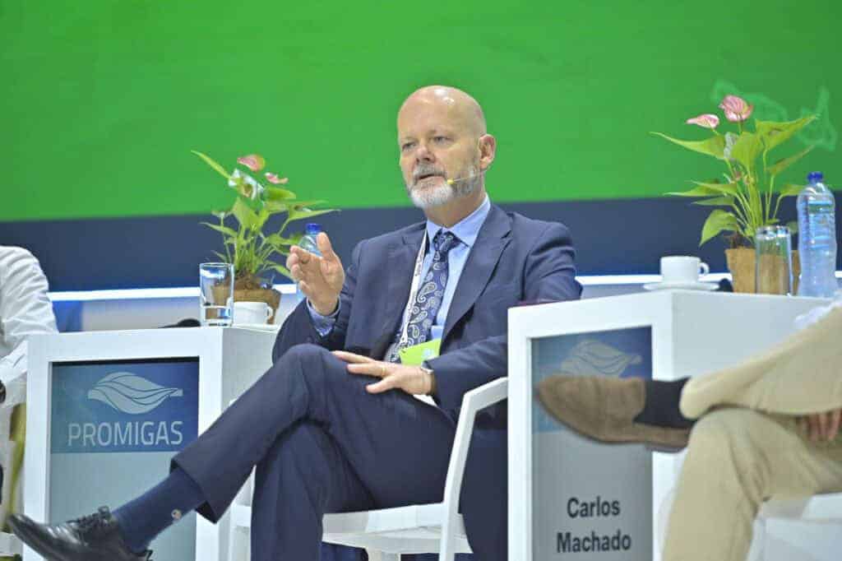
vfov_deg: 6.9
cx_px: 421
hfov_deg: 10.3
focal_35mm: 200
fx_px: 4676
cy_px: 280
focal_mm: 200
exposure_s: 1/250
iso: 320
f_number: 2.8
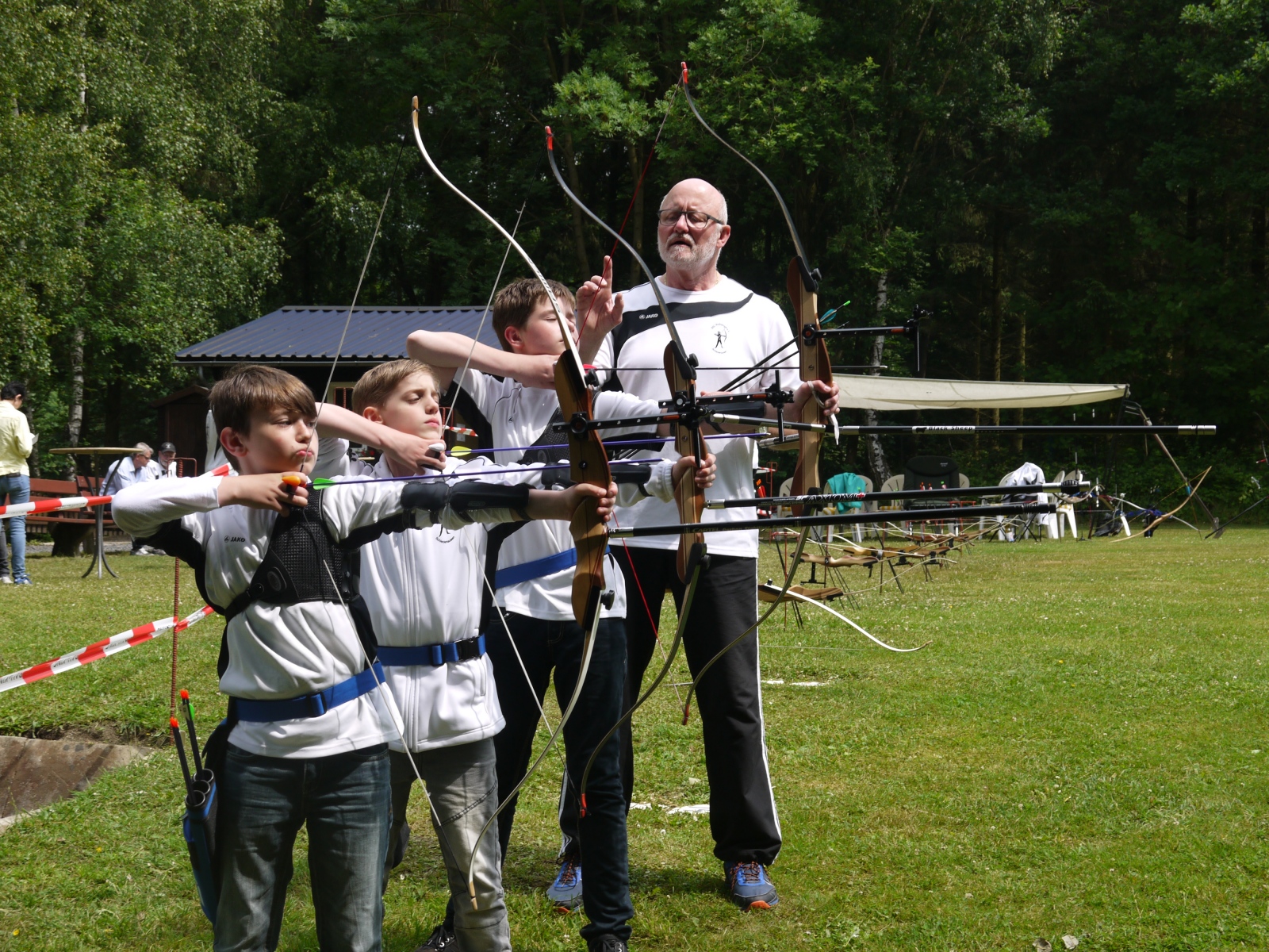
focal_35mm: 66
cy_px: 476
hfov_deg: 29.4
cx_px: 634
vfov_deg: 22.3
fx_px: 2420
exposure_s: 1/250
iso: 160
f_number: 8
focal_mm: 33
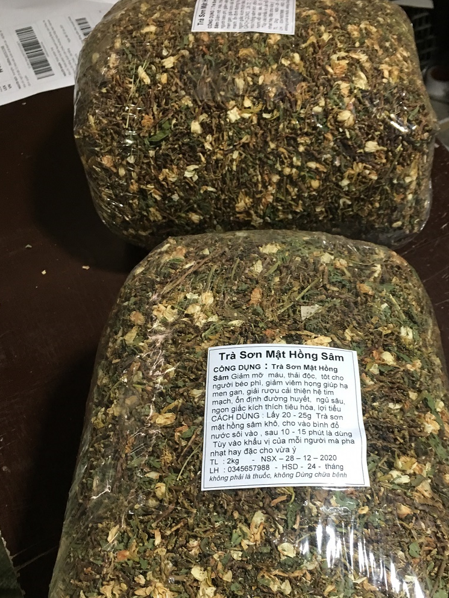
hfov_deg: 38.5
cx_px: 280
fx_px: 639
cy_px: 370
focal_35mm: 37
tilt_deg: -55.7
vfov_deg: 49.7
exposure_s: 1/17
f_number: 2.2
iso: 80
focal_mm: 4.15
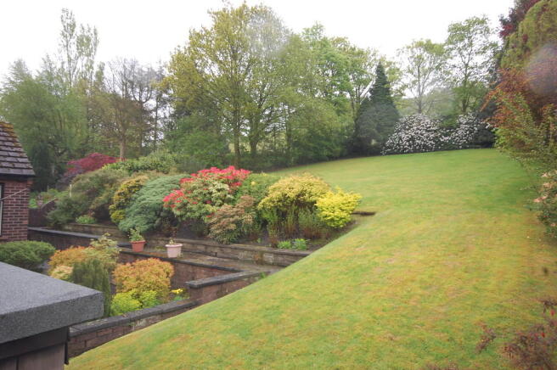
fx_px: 371
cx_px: 278
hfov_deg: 73.8
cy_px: 185
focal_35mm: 24
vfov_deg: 53.0
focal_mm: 16
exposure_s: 1/25
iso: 400
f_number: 9
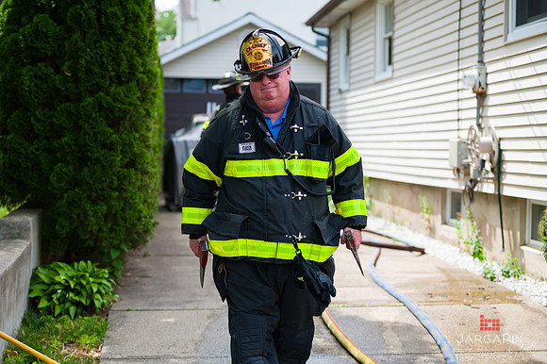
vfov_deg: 19.4
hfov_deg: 28.9
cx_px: 274
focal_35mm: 70
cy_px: 182
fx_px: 1063
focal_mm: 70
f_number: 3.2
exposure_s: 1/1000
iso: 200
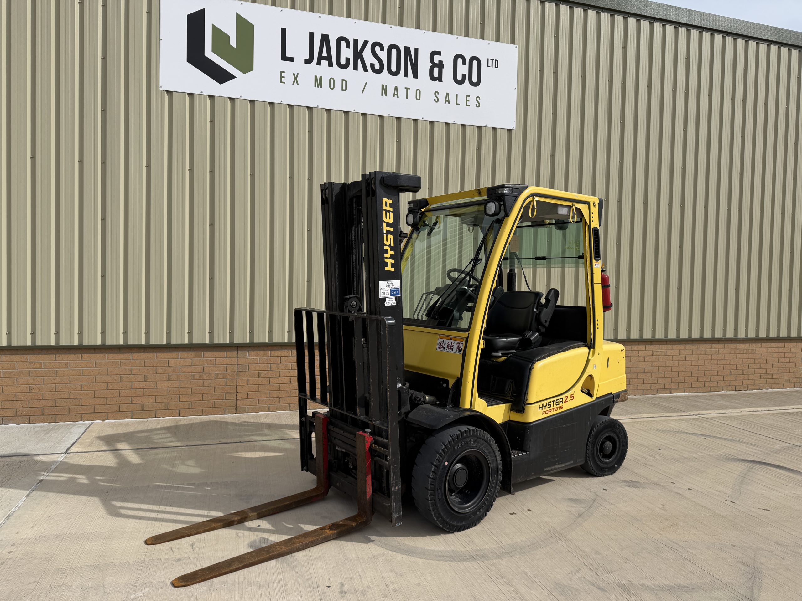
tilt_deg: -1.0
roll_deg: -0.9
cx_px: 401
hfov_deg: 71.6
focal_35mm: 24
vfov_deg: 56.8
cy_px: 300
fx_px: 556
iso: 80
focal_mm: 6.76
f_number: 1.78
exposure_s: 1/6711
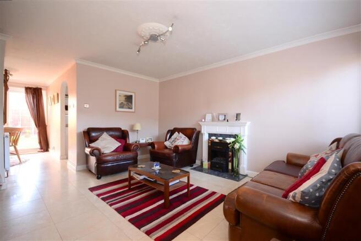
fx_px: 150
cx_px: 180
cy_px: 120
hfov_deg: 100.4
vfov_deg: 77.3
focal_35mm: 15
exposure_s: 1/6
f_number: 5.6
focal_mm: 10
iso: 400
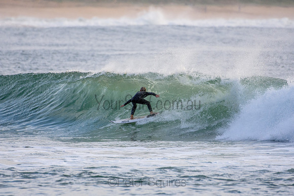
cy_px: 98
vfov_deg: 1.8
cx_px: 147
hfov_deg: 2.7
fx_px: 6126
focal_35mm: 750
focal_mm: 500
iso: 900
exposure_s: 1/2000
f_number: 5.6
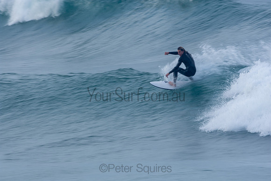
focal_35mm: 720
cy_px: 90
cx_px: 136
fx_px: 5421
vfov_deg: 1.9
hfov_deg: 2.9
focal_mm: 480
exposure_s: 1/50
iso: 100
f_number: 14
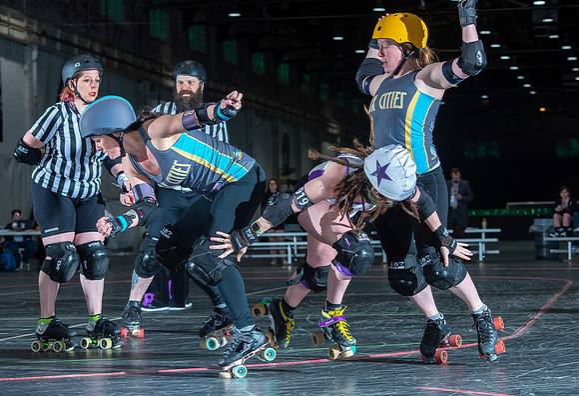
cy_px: 218
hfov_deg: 16.3
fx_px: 2024
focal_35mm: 125
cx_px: 325
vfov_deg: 11.2
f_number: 7.1
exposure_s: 1/160
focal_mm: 112
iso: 800
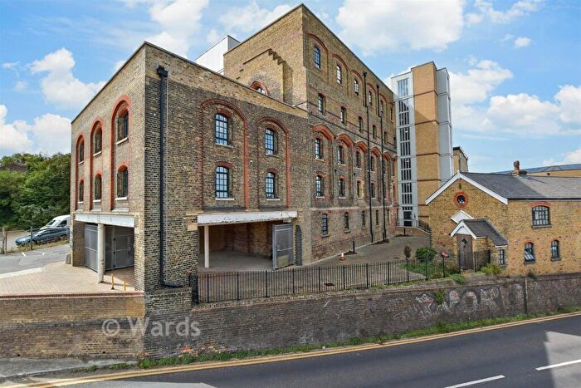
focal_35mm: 15
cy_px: 194
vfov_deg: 77.4
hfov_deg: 100.4
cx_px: 290
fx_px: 242
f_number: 9
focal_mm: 10
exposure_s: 1/800
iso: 1000
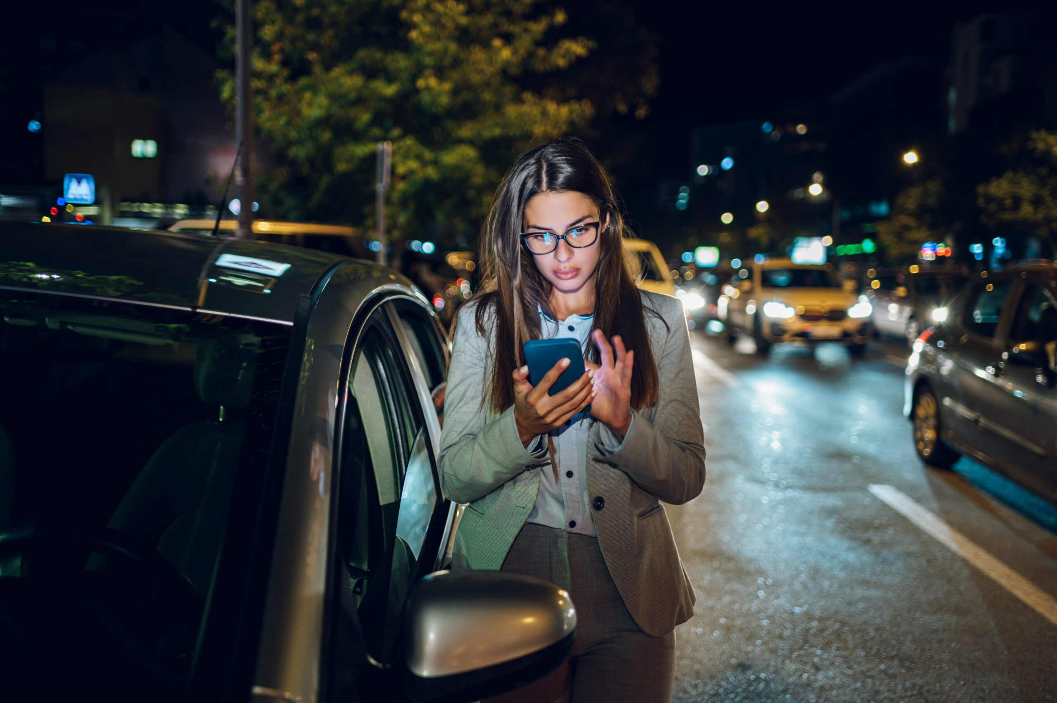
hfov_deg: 54.5
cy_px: 352
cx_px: 528
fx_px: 1027
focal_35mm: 35
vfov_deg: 37.8
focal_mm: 35
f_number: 1.8
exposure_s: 1/6
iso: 50
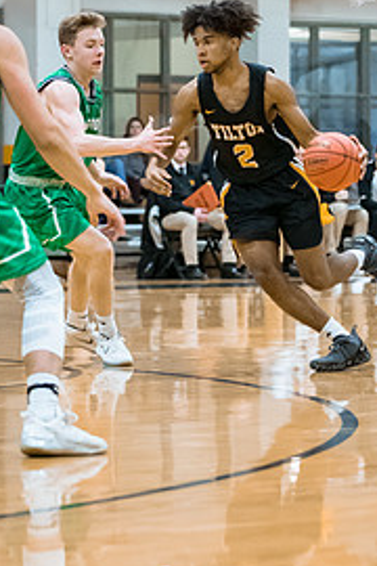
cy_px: 212
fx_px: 3220
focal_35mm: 205
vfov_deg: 10.0
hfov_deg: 6.7
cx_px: 237
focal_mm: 82
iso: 3200
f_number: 2.8
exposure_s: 1/400
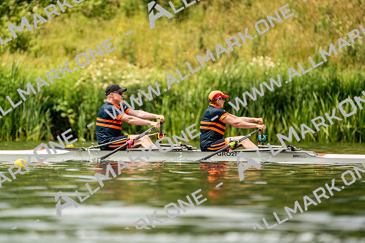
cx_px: 182
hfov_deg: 3.4
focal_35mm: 600
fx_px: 6084
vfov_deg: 2.3
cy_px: 122
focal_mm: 600
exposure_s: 1/2000
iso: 400
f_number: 6.3
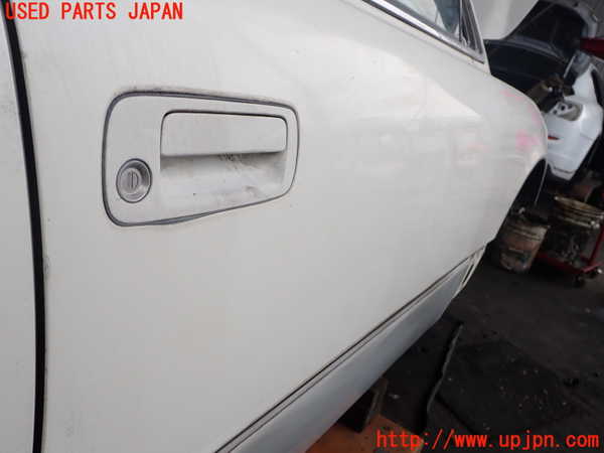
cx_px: 302
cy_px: 226
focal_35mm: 30
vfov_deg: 46.8
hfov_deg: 60.0
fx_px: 523
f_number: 3.2
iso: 100
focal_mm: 5.4
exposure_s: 1/500
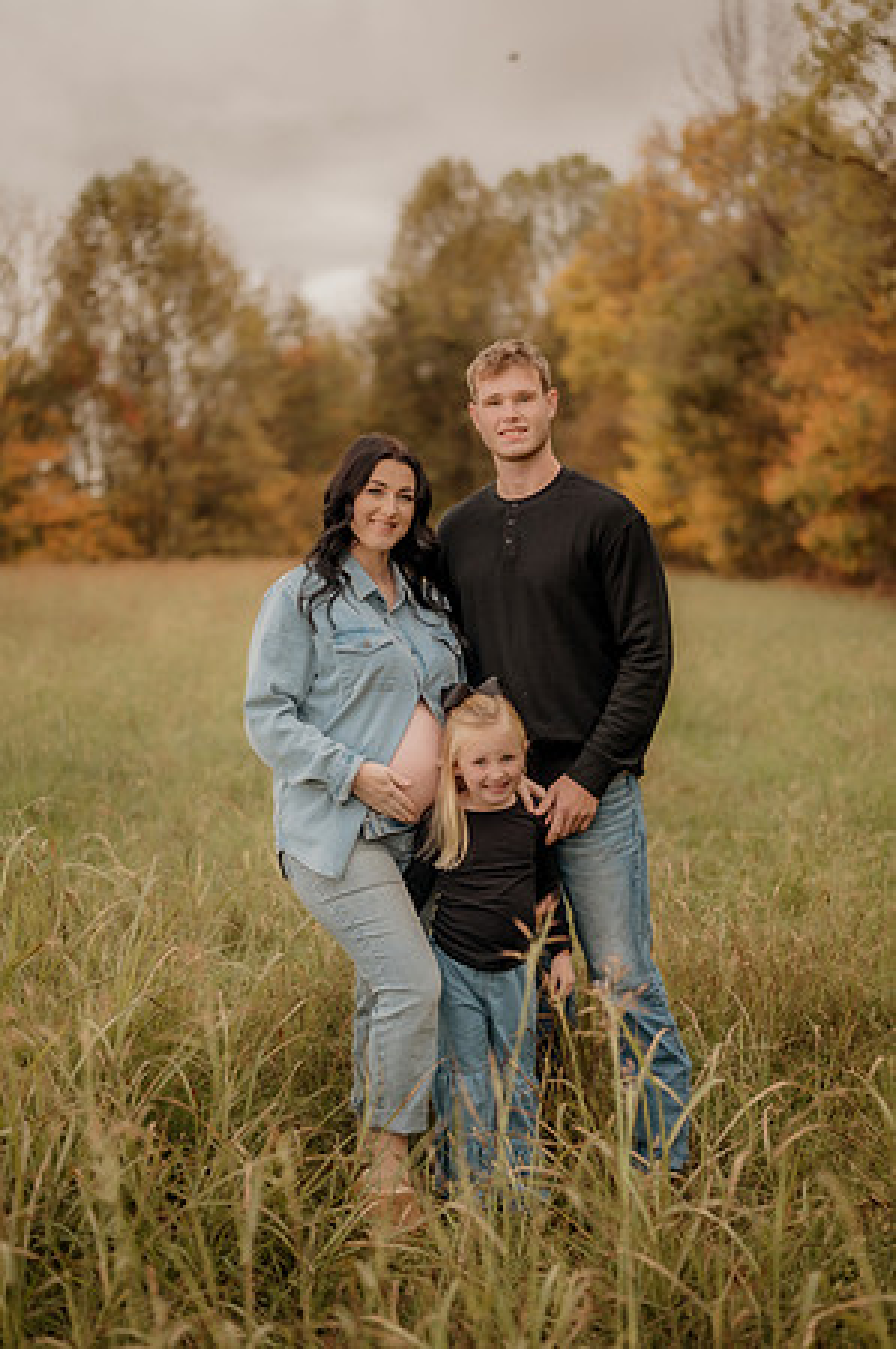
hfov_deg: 26.9
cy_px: 674
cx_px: 448
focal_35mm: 50
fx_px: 1871
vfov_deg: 39.6
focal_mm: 50
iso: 200
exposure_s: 1/320
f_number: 1.8
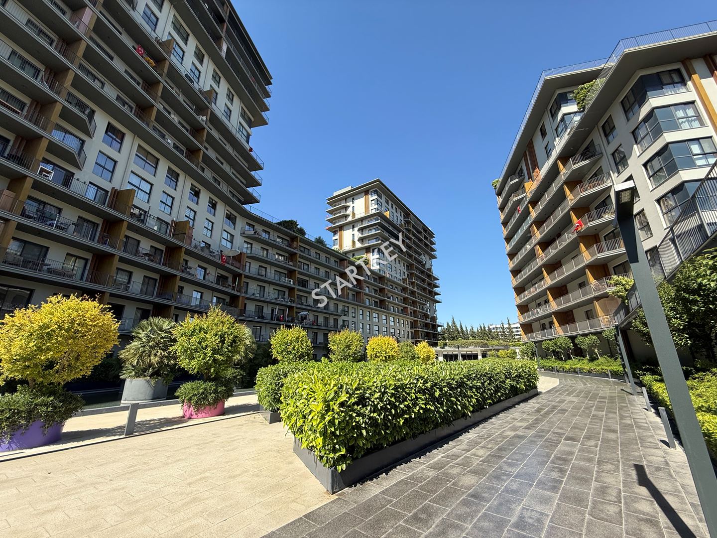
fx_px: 290
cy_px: 269
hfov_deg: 102.1
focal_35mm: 14
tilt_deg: +17.7
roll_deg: +0.5
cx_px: 358
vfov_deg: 85.7
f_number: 2.2
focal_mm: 2.22
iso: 50
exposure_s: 1/1033
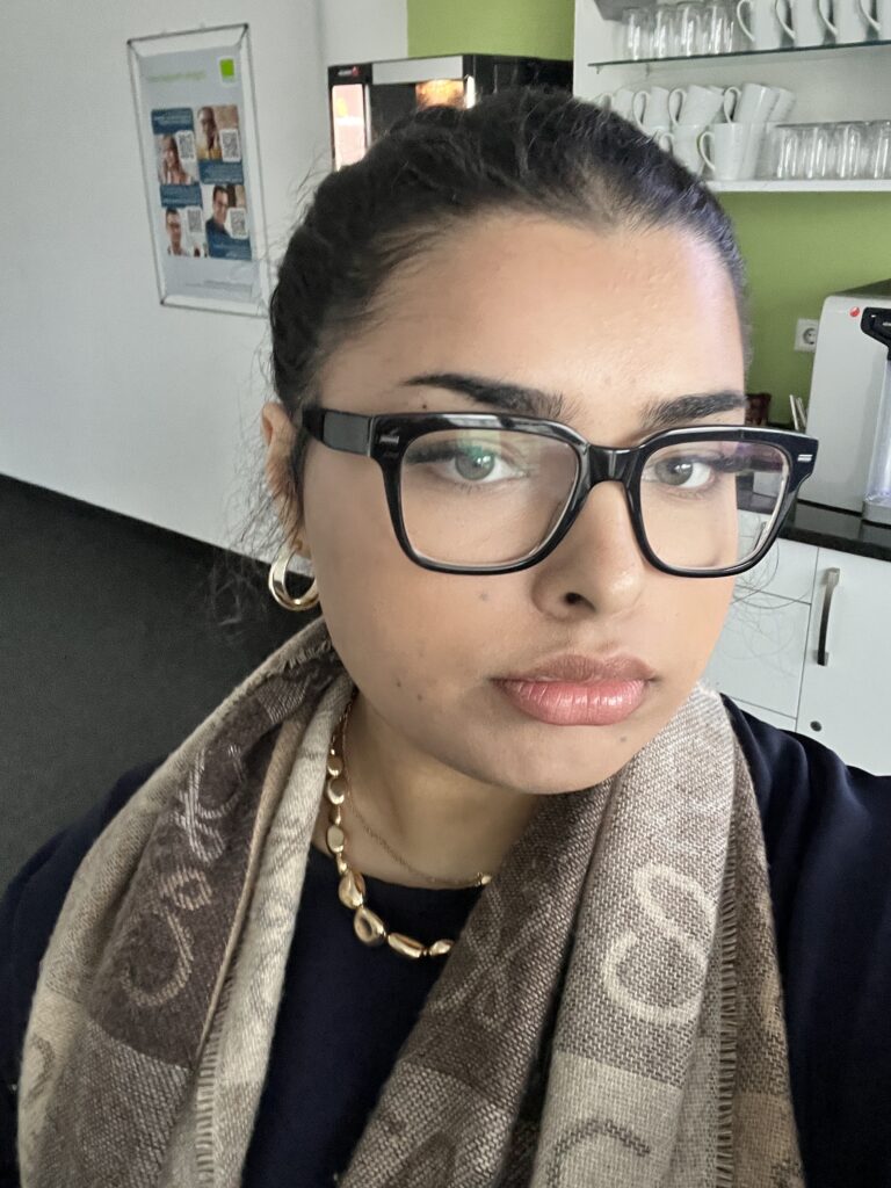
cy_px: 594
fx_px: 1030
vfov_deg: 60.0
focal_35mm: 30
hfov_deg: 46.8
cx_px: 446
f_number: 2.2
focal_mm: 2.71
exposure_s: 1/41
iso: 400
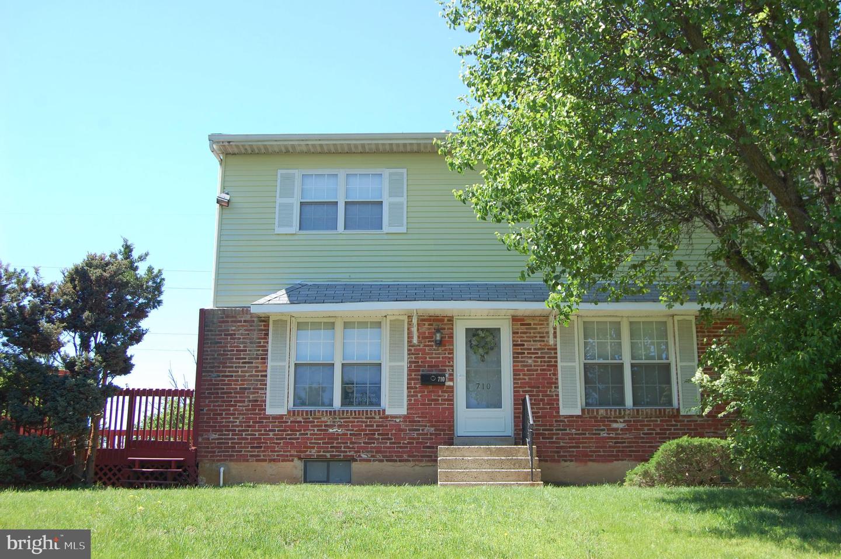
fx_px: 980
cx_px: 420
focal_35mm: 42
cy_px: 280
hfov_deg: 46.4
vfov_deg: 31.8
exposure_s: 1/200
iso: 200
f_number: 7.1
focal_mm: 28
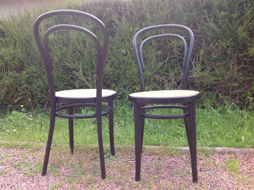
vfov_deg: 40.6
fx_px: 256
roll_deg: +0.8
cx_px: 127
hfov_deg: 52.7
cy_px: 95
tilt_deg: -7.5
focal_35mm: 35
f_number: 2.4
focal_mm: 4.28
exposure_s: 1/398
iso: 50
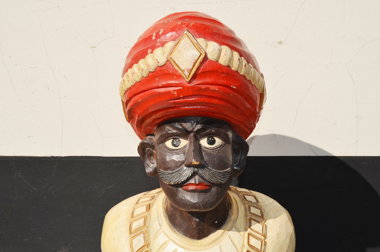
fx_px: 553
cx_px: 190
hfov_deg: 37.9
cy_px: 126
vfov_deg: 25.6
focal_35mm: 52
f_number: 9
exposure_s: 1/250
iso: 100
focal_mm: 35
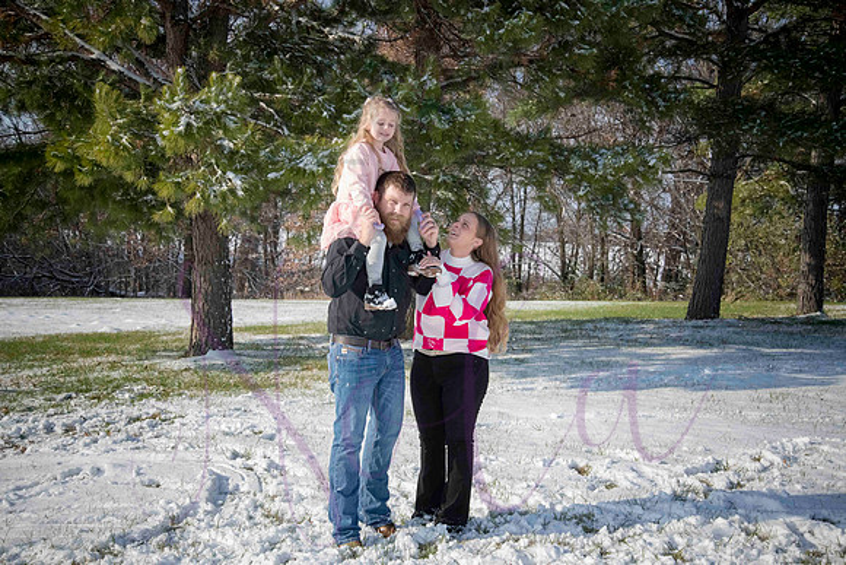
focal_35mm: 48
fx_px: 1128
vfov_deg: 28.1
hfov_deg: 41.1
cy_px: 282
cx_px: 423
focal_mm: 48
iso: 800
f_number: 7.1
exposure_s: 1/2000
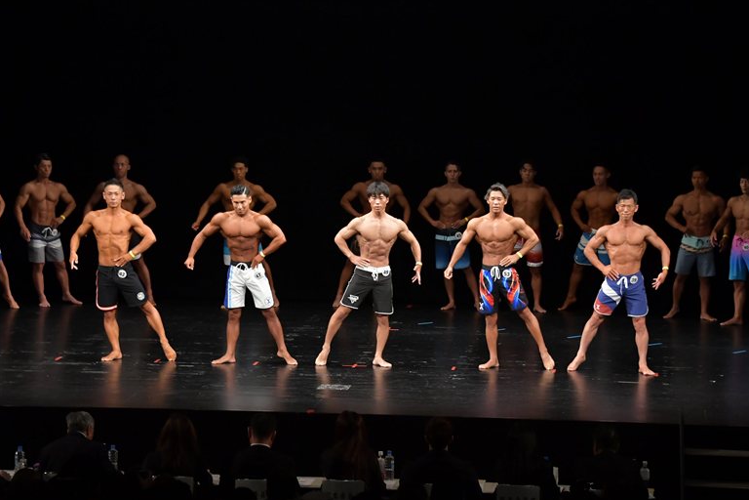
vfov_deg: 11.1
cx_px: 377
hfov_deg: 16.5
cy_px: 250
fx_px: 2580
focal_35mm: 124
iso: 3200
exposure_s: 1/400
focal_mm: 82
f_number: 5.6
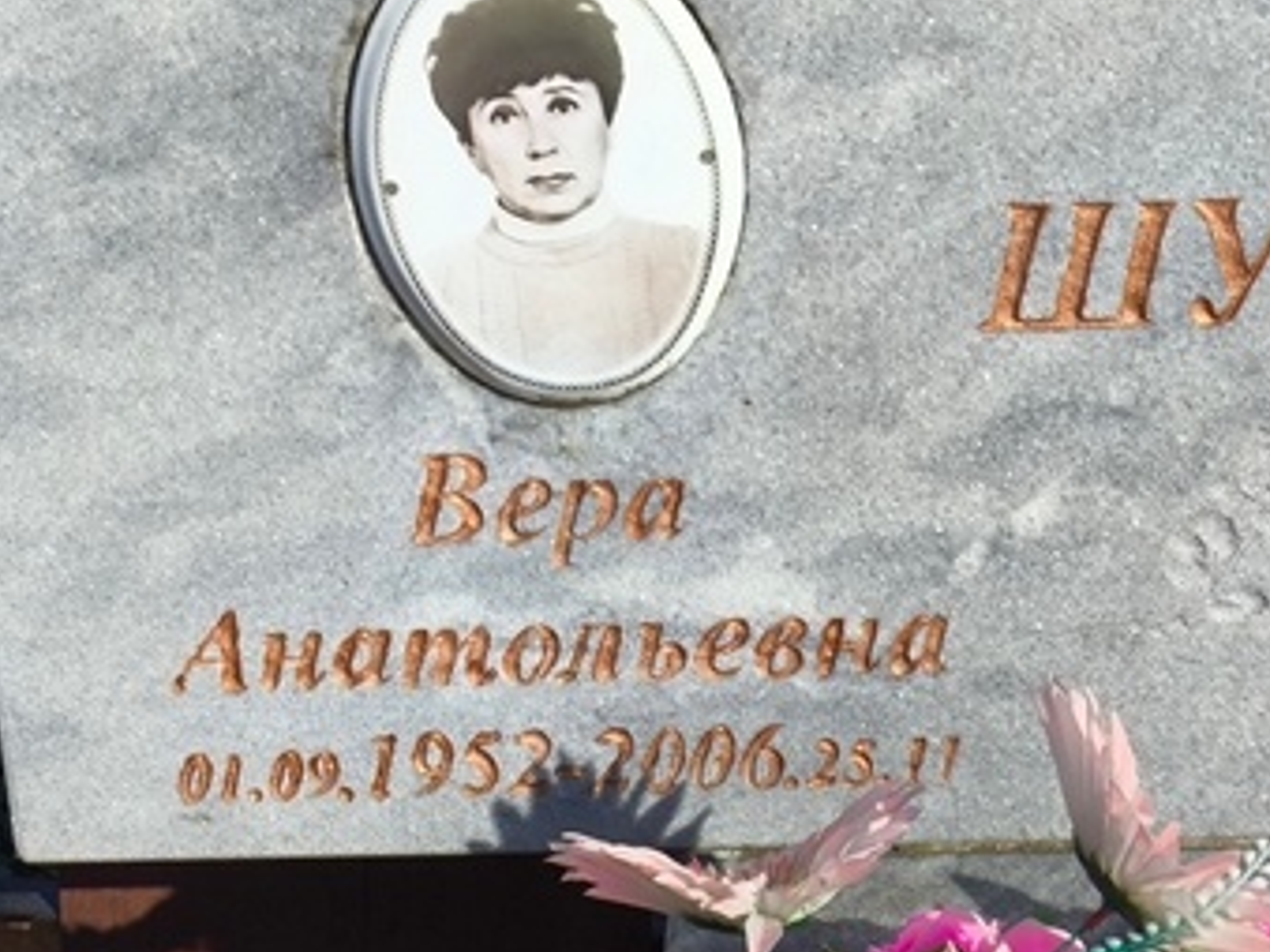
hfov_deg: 16.7
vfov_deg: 12.5
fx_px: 4328
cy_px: 345
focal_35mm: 118
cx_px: 774
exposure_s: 1/1707
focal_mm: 4.71
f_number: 1.7
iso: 50
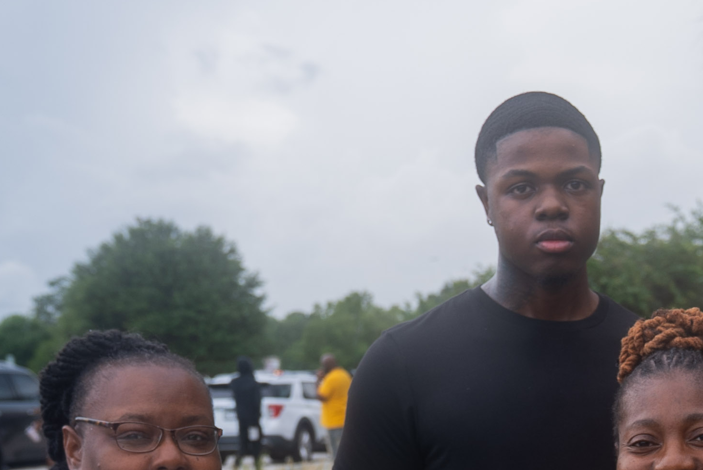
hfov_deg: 22.1
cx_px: 768
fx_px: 1700
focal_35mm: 87
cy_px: 645
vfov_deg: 14.9
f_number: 4.5
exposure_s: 1/125
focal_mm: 30
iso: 80
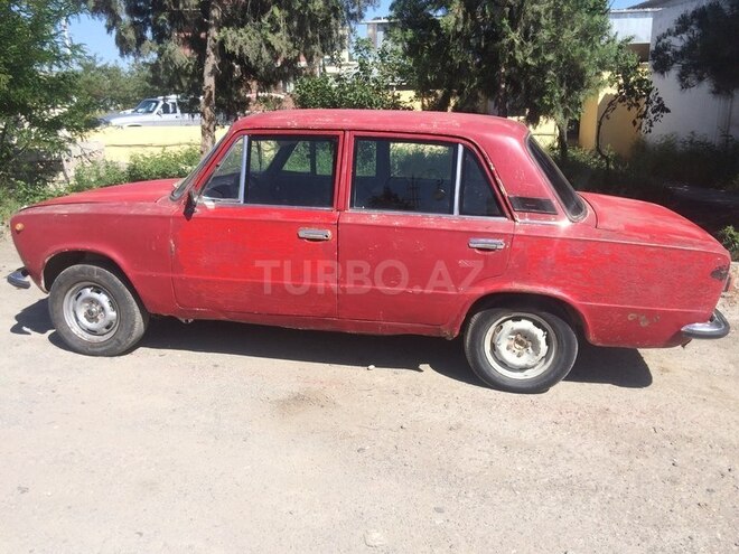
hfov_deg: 61.7
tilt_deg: -16.0
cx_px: 370
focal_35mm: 29
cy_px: 277
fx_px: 619
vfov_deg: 48.2
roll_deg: +3.0
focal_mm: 4.15
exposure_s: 1/1786
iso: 32
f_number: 2.2
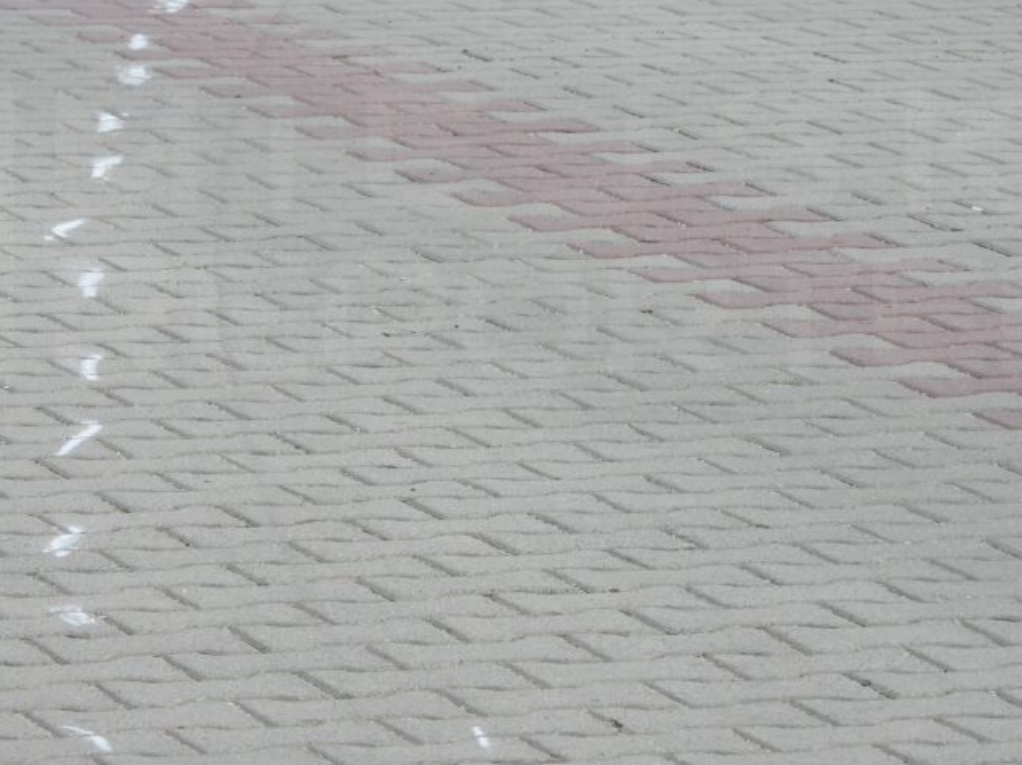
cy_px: 252
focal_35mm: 378
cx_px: 306
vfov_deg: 3.9
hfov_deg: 5.2
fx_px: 11154
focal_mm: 42.2
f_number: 4.5
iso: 100
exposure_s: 1/160
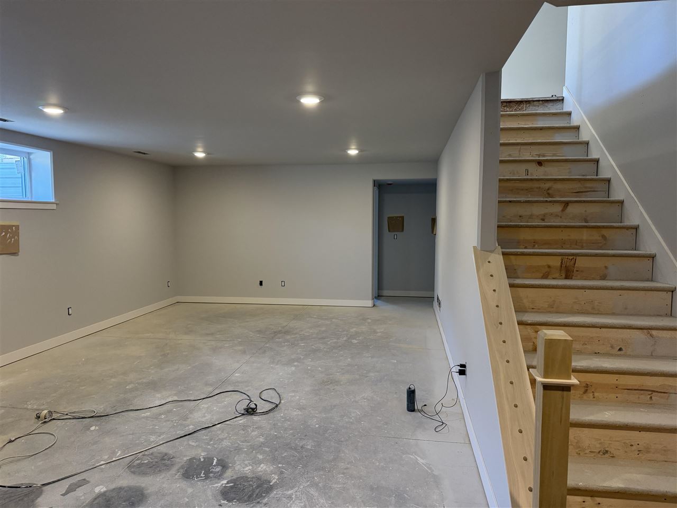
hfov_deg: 71.6
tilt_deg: -2.3
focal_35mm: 24
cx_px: 338
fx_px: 469
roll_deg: -1.2
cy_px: 254
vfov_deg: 56.8
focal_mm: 6.76
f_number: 1.78
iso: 320
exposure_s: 1/120
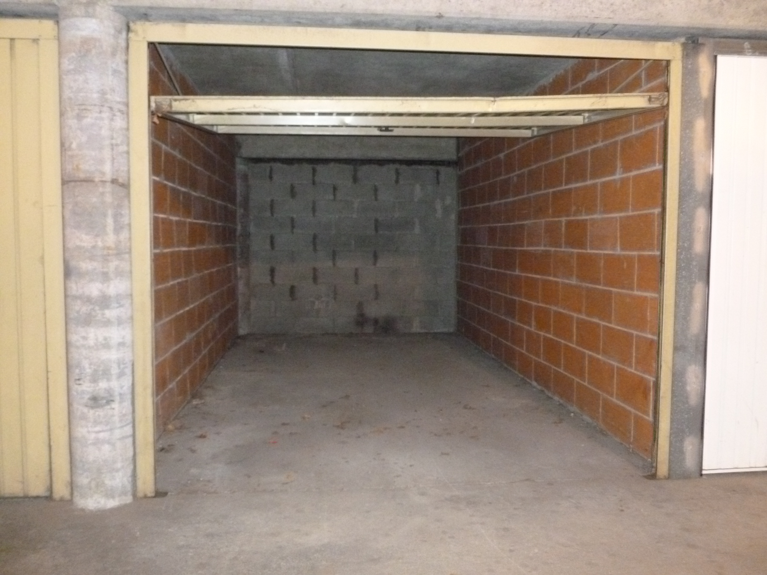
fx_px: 620
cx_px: 384
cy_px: 288
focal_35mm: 28
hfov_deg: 63.4
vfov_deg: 49.7
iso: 1000
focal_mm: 5
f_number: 3.3
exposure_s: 1/8
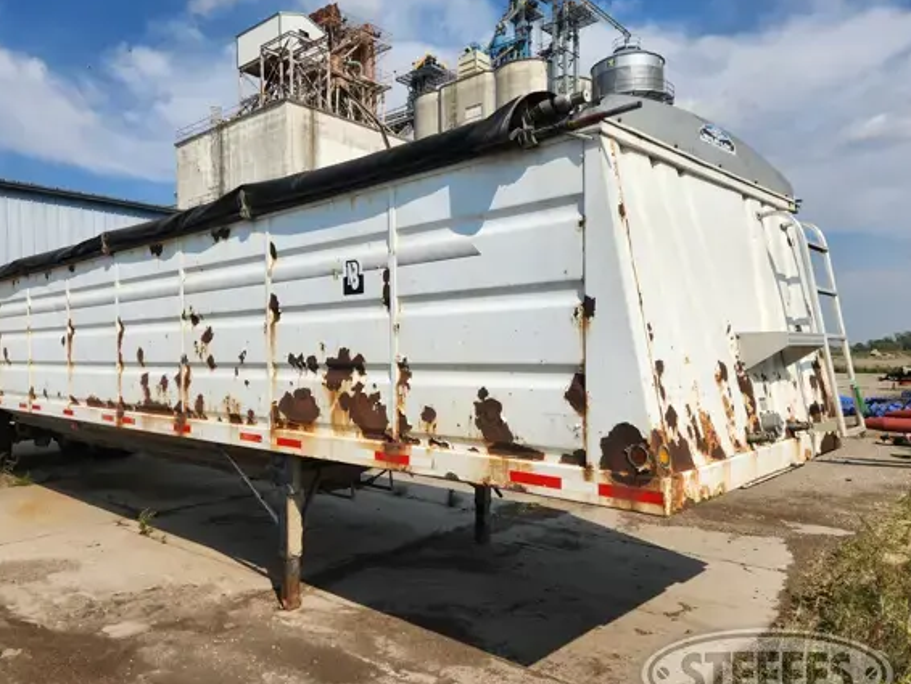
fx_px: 685
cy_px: 352
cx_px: 412
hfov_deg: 67.1
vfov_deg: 53.1
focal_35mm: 26
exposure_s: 1/3409
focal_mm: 5.4
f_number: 1.8
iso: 20
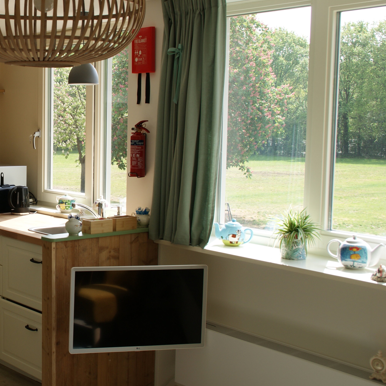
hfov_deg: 27.6
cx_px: 15
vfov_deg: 29.1
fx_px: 744
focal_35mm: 59
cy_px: 173
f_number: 6.3
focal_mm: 24
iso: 100
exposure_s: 1/50
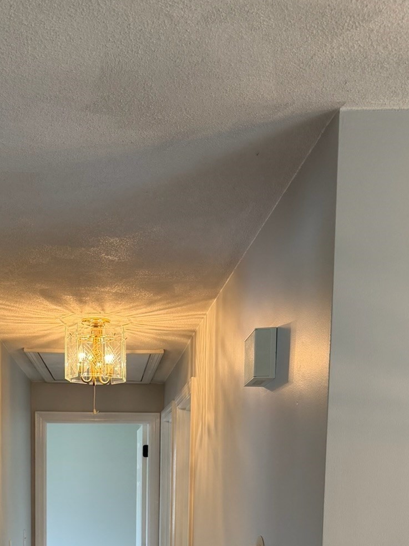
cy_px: 547
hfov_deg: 28.7
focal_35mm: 50
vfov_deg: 34.7
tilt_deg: -5.2
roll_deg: -0.8
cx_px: 107
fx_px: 788
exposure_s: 1/120
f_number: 1.78
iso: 160
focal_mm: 6.76
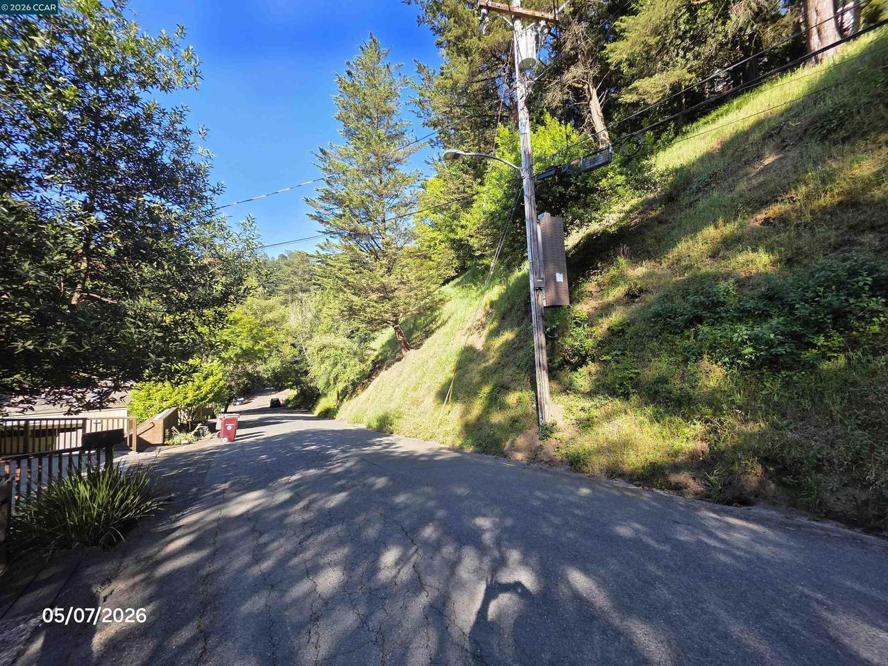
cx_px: 444
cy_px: 333
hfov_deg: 106.2
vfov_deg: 89.9
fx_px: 333
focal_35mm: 13
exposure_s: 1/536
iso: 40
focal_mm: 2.2
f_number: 1.9
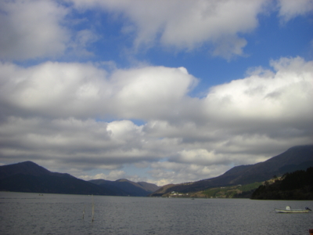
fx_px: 344
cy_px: 118
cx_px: 156
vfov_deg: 37.7
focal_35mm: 38
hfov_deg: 49.0
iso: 50
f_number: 4.6
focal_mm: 6.3
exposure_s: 1/500
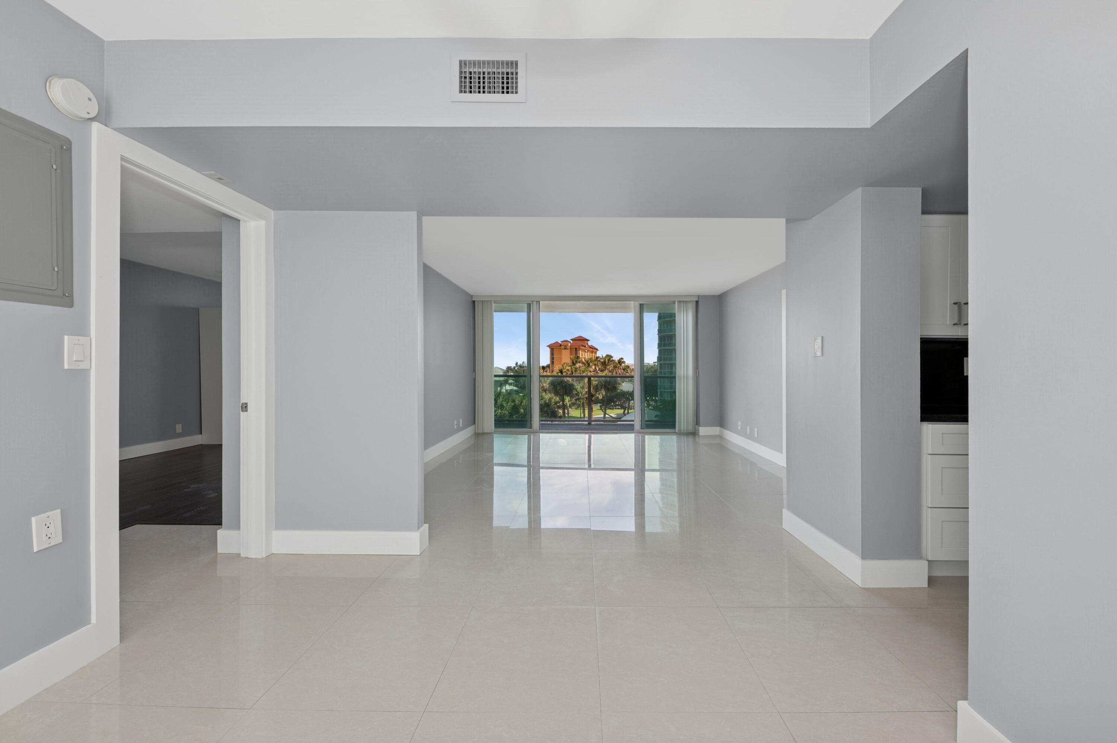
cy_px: 372
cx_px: 558
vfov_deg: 89.9
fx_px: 372
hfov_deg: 112.7
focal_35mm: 12
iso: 160
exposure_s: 1/10
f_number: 11
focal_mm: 12
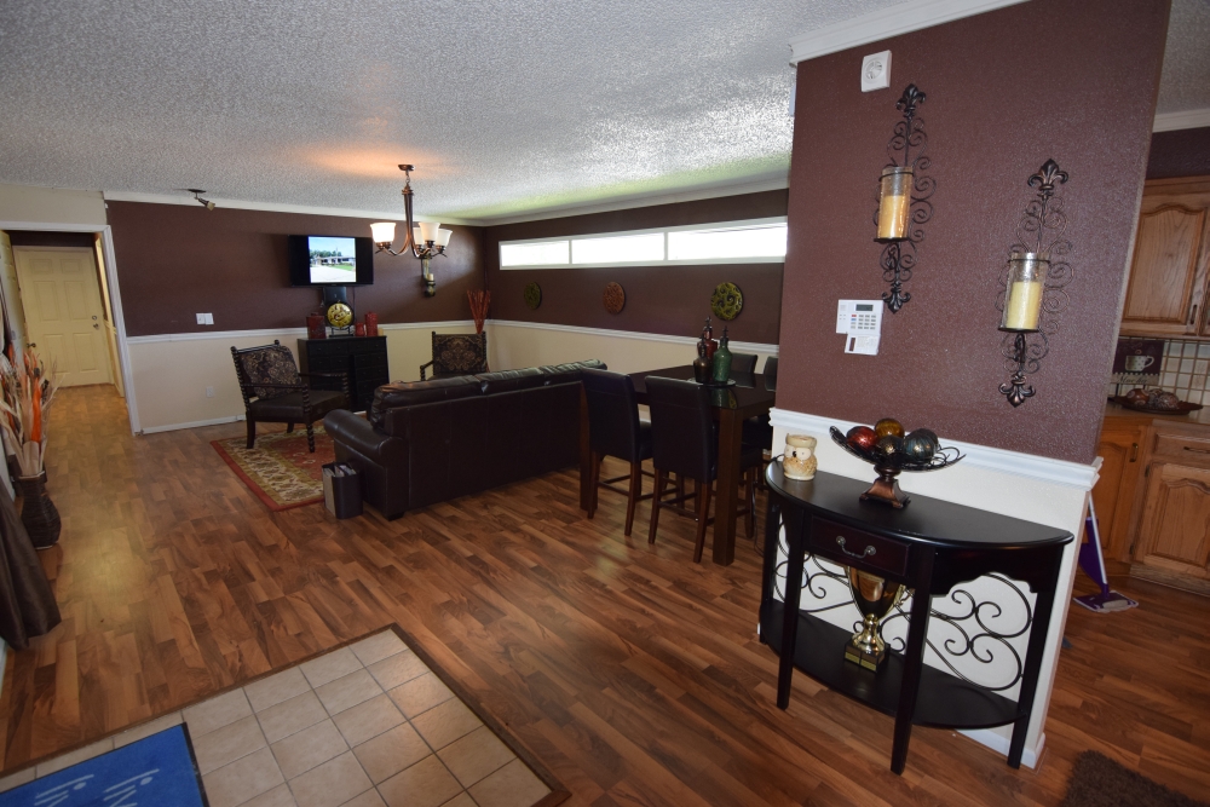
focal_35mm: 16
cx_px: 605
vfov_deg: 72.1
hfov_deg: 95.0
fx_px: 555
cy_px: 404
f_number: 4
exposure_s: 1/60
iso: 800
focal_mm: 11
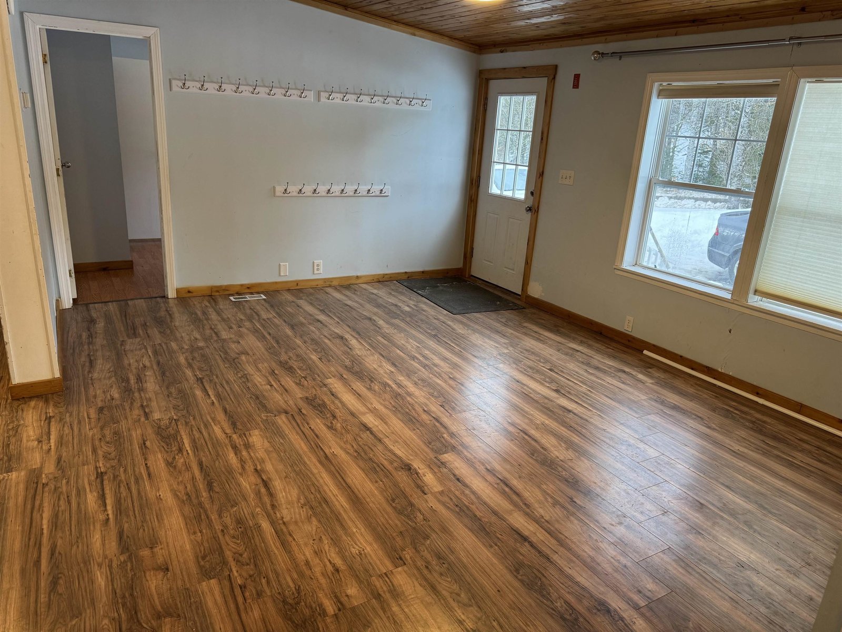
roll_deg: -3.7
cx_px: 421
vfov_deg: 56.8
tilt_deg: -18.7
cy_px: 316
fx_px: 584
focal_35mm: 24
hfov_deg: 71.6
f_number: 1.78
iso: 160
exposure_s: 1/60
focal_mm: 6.76
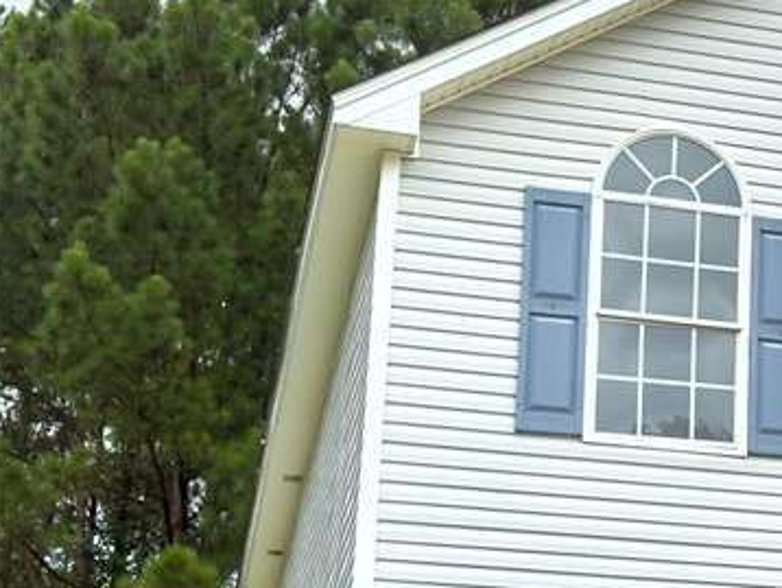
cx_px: 1106
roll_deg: +0.7
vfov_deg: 12.6
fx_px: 2645
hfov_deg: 15.7
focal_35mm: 117
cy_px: 467
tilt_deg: +16.0
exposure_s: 1/4739
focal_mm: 6.76
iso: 80
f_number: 1.78
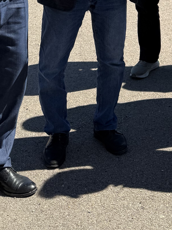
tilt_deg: -2.2
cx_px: 183
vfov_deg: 19.7
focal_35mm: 86
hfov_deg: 16.7
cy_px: -117
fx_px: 570
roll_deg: +1.2
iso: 80
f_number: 1.78
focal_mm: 6.76
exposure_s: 1/3584
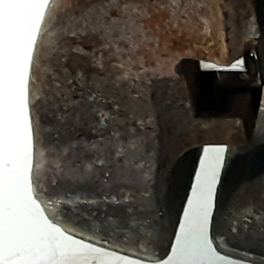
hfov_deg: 10.8
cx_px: 523
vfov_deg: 11.8
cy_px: 82
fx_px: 1277
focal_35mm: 148
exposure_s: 1/25
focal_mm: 2.91
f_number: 1.9
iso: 160
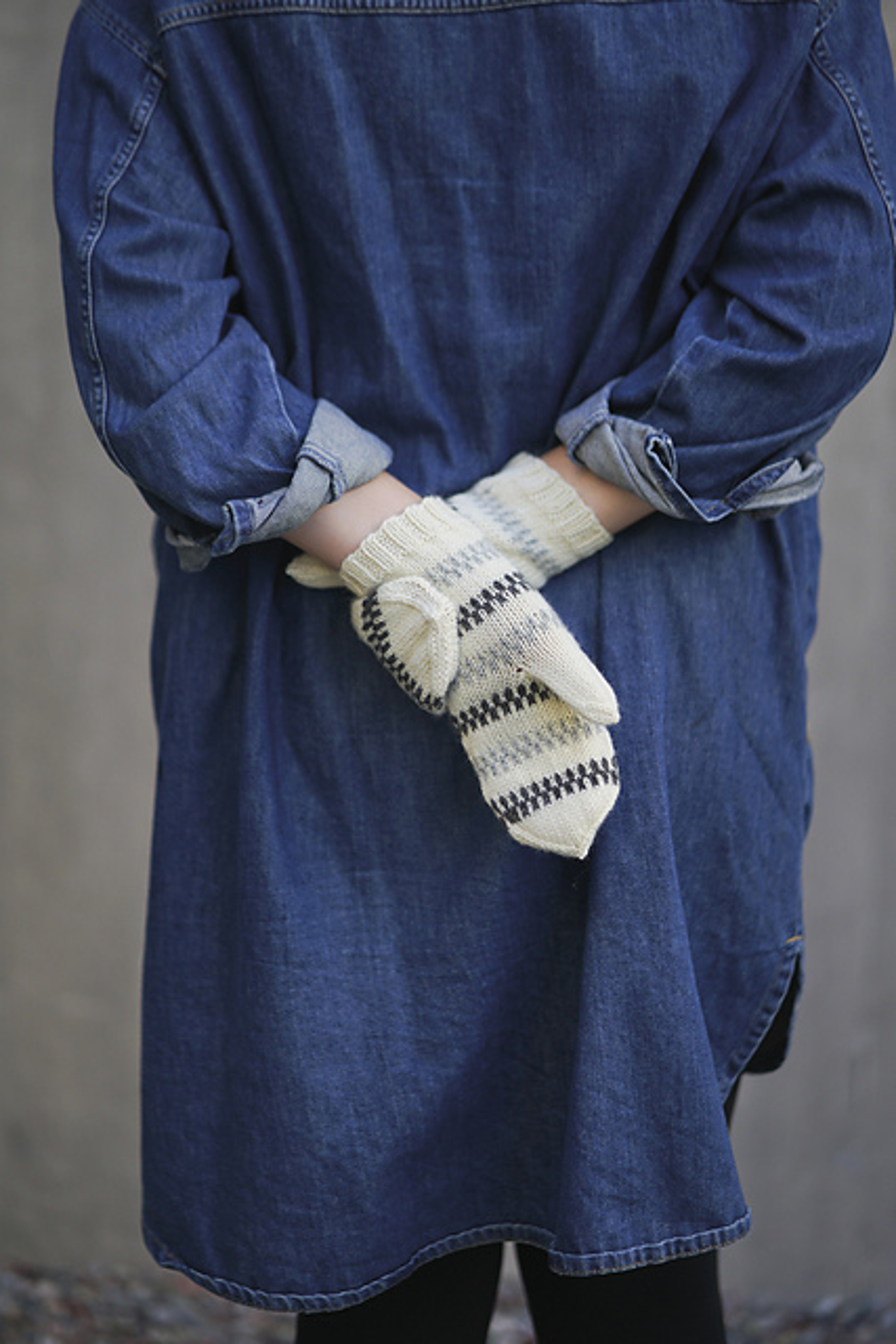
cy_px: 672
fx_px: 3171
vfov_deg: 23.9
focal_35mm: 85
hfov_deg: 16.1
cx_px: 448
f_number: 1.4
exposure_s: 1/1000
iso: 100
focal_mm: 85
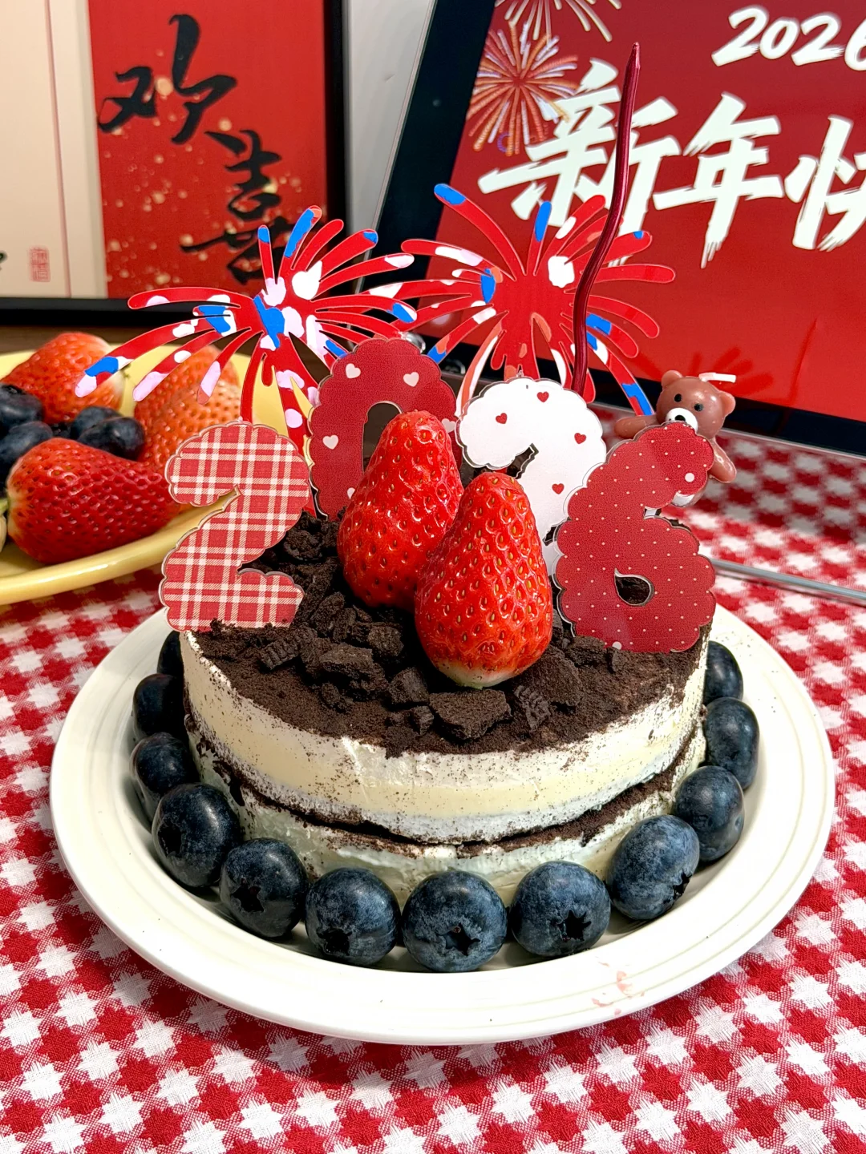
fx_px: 1601
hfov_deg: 30.3
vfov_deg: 39.7
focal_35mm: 48
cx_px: 433
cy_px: 577
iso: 50
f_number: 1.78
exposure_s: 1/118
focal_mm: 6.76
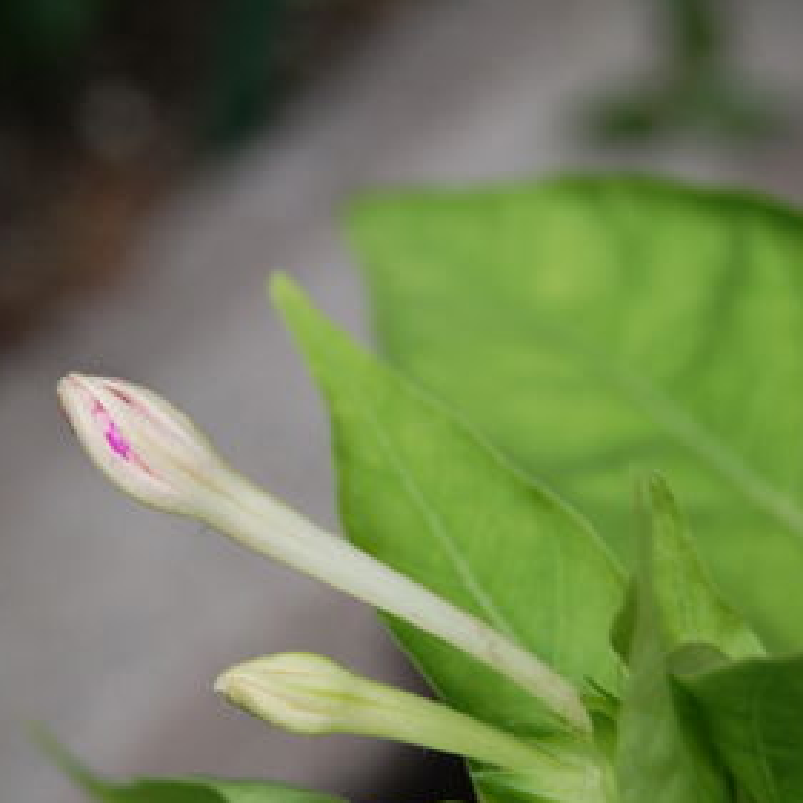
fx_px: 3142
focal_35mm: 120
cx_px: 149
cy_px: 444
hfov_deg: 14.5
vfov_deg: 14.6
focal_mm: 55
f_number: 7.1
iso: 200
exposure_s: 1/200
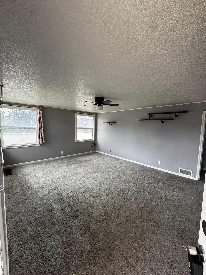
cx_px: 103
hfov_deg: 85.7
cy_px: 138
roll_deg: -1.0
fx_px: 111
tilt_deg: -5.7
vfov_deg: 102.1
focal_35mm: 14
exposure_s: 1/99
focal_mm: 2.22
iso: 100
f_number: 2.2
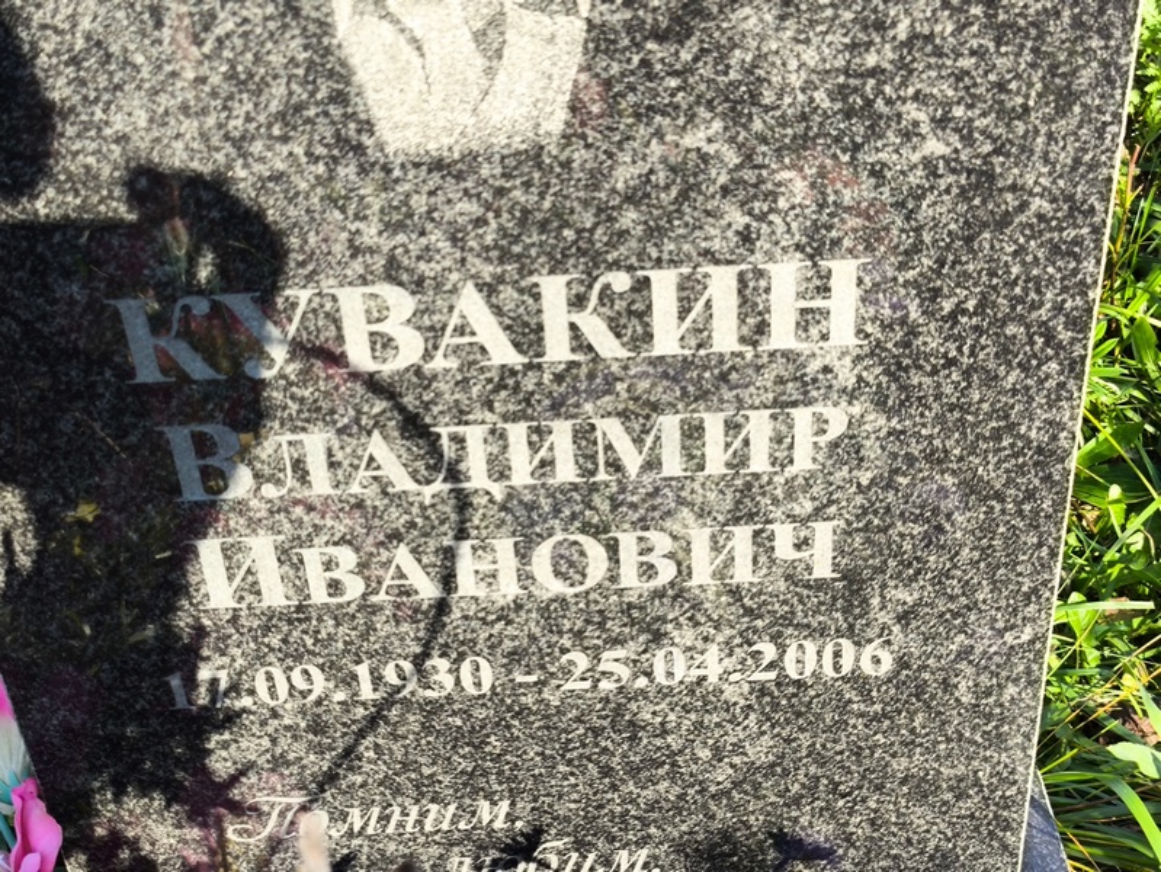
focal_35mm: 50
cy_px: 436
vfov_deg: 29.1
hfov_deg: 38.2
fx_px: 1678
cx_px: 580
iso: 50
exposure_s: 1/246
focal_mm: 4.71
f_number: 1.7
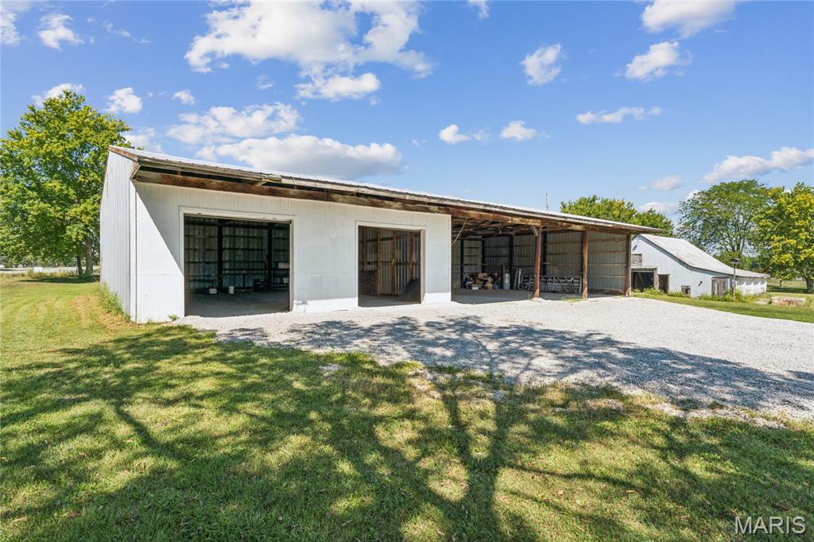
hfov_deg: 87.8
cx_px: 407
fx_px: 423
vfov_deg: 65.3
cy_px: 271
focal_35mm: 19
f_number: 22
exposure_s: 1/30
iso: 100
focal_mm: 18.7
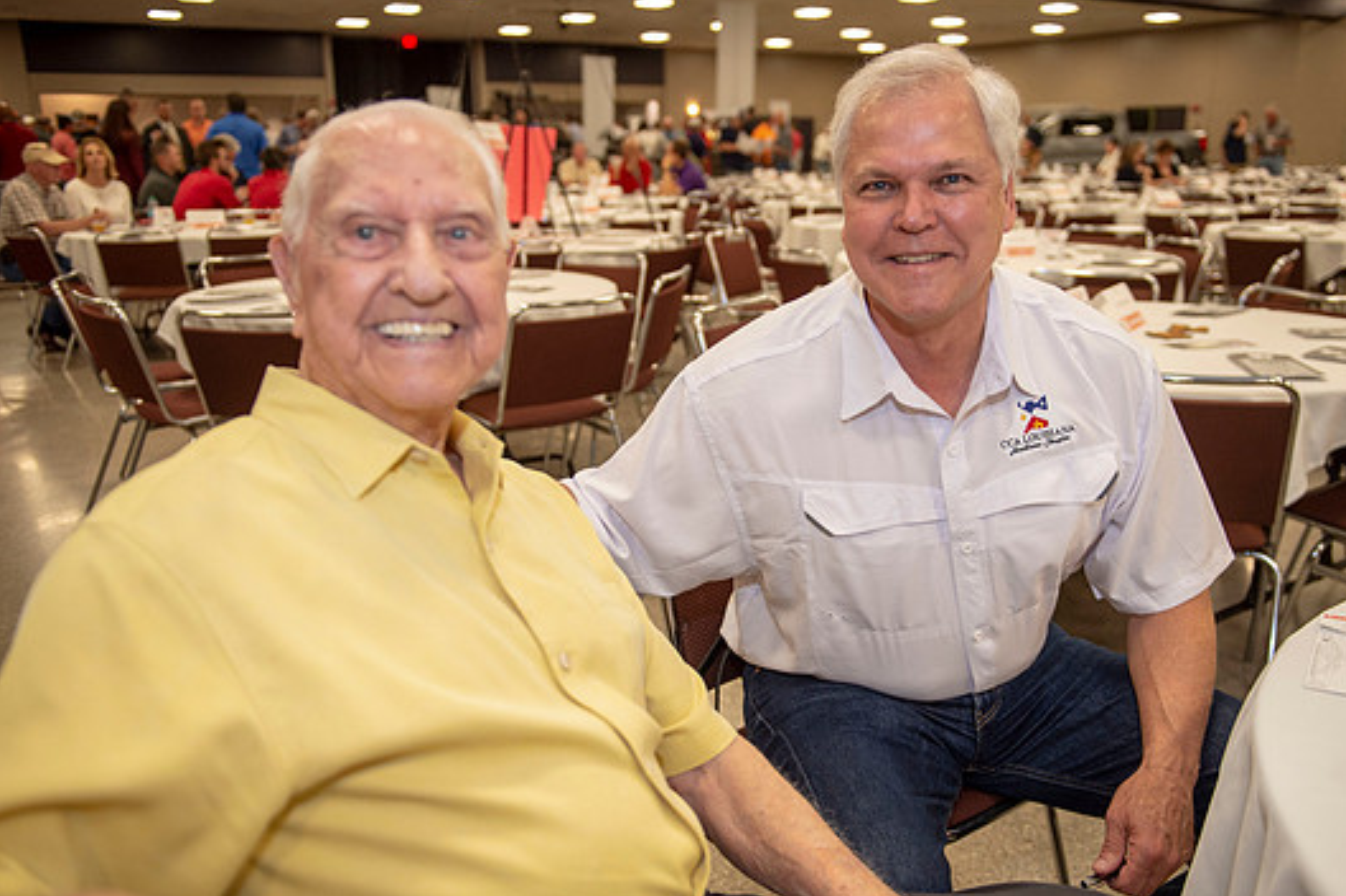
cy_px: 484
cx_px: 735
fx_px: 1270
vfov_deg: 38.8
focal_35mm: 34
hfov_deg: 55.7
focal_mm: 31
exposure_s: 1/125
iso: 800
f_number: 2.8
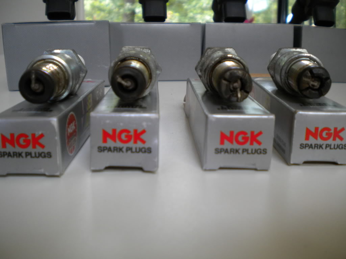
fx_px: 350
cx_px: 173
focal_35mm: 35
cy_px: 130
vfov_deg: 40.7
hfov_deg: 52.6
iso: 206
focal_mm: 6.3
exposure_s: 1/56.4
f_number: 3.1
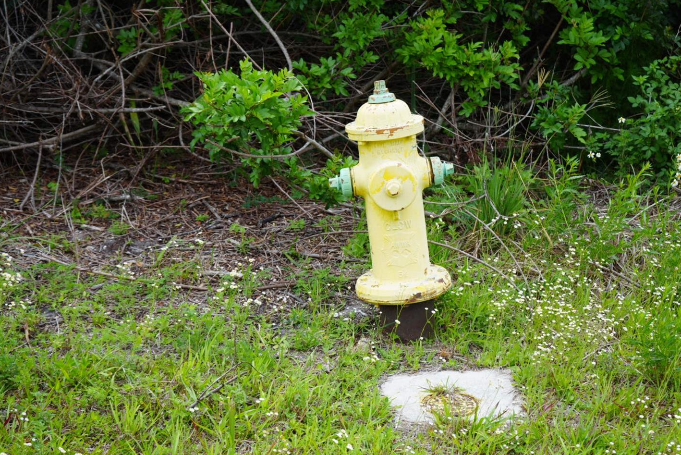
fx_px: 1495
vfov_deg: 17.3
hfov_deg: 25.7
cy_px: 215
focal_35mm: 79
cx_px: 355
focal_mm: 70
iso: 100
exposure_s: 1/125
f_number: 5.6
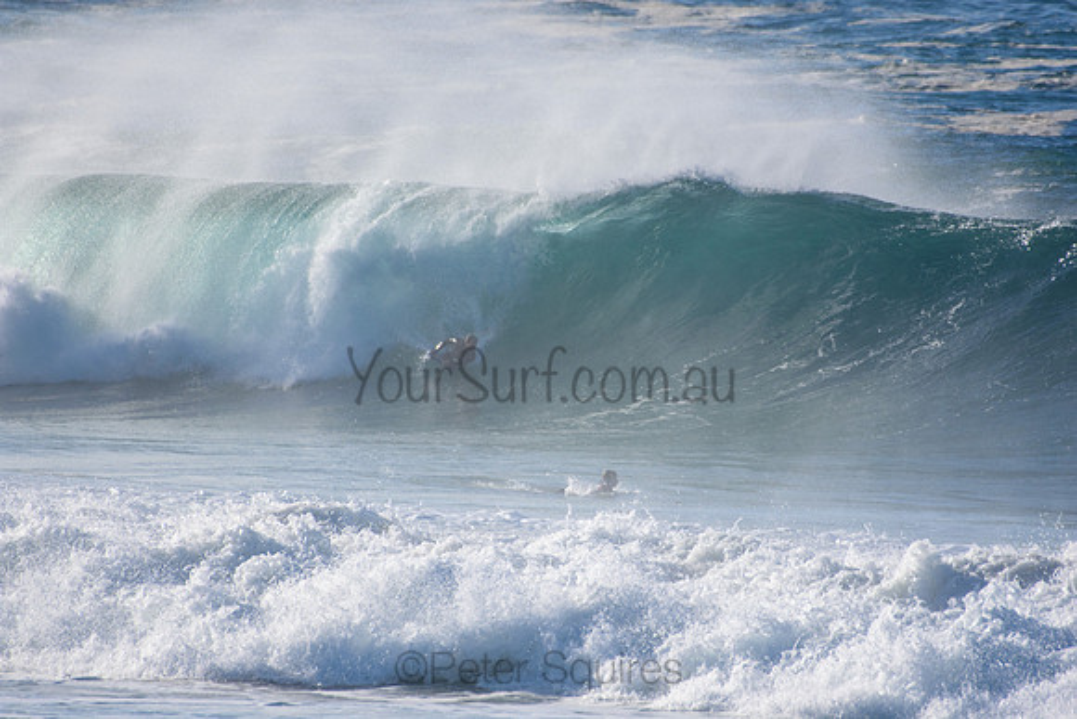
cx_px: 538
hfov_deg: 2.7
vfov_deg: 1.8
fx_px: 22442
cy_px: 360
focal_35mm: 750
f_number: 5.6
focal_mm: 500
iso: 250
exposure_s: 1/2000
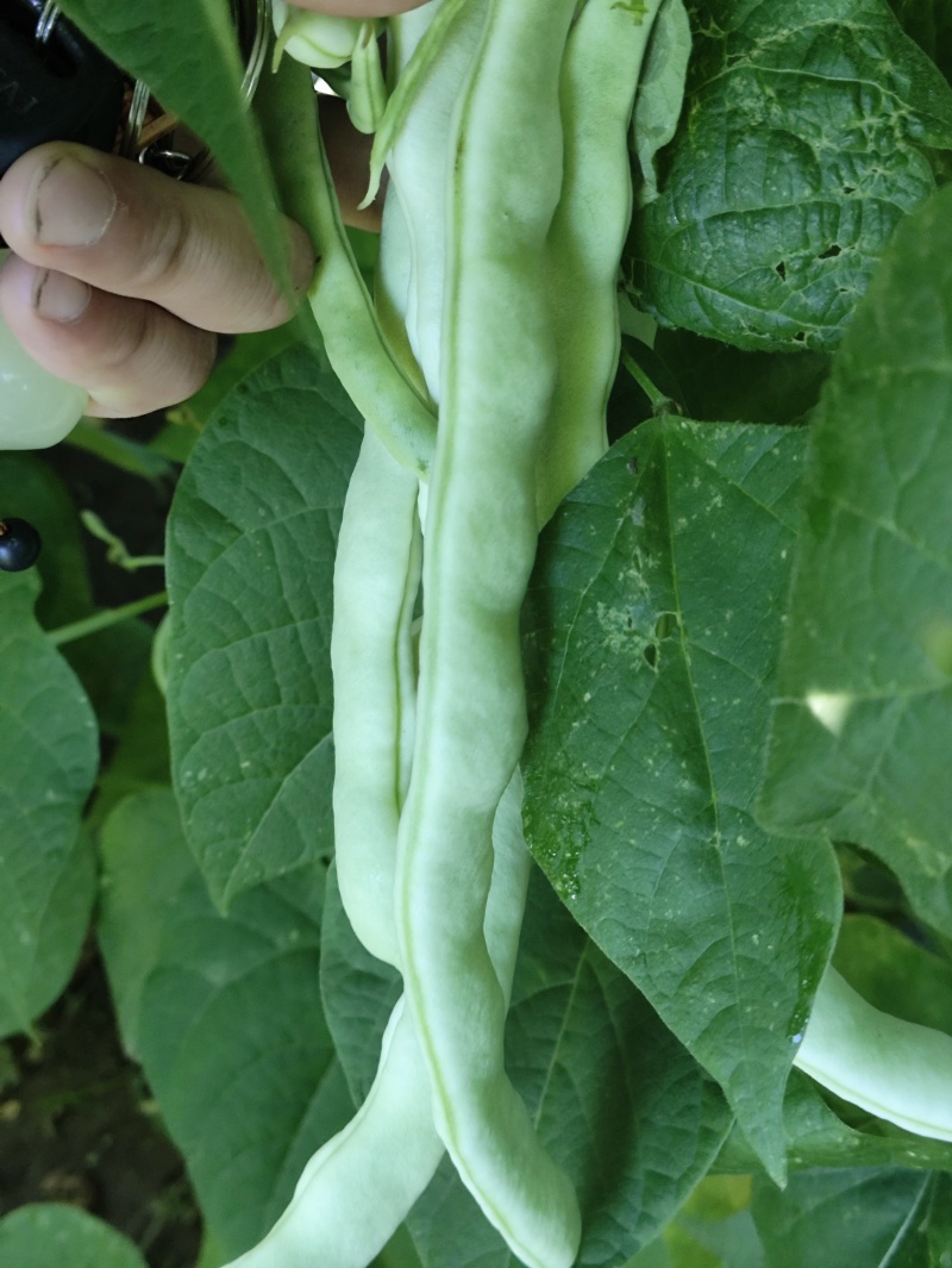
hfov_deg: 54.9
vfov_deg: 69.4
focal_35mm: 25
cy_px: 634
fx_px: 916
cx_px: 476
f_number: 1.79
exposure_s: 1/44.8
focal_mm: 4.71
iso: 220
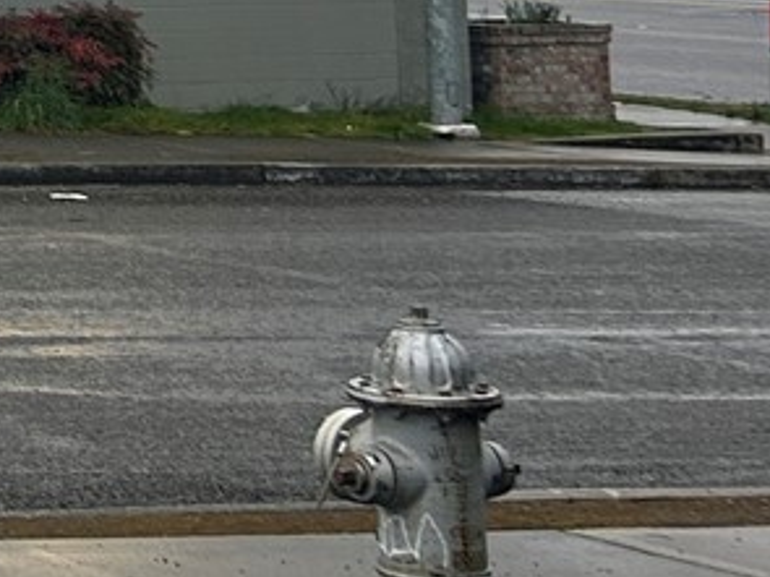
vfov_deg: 10.0
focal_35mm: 141
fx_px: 3135
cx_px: -1169
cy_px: -418
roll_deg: +0.7
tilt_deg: +4.9
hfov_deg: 11.3
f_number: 1.5
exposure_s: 1/748
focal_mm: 5.7
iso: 50
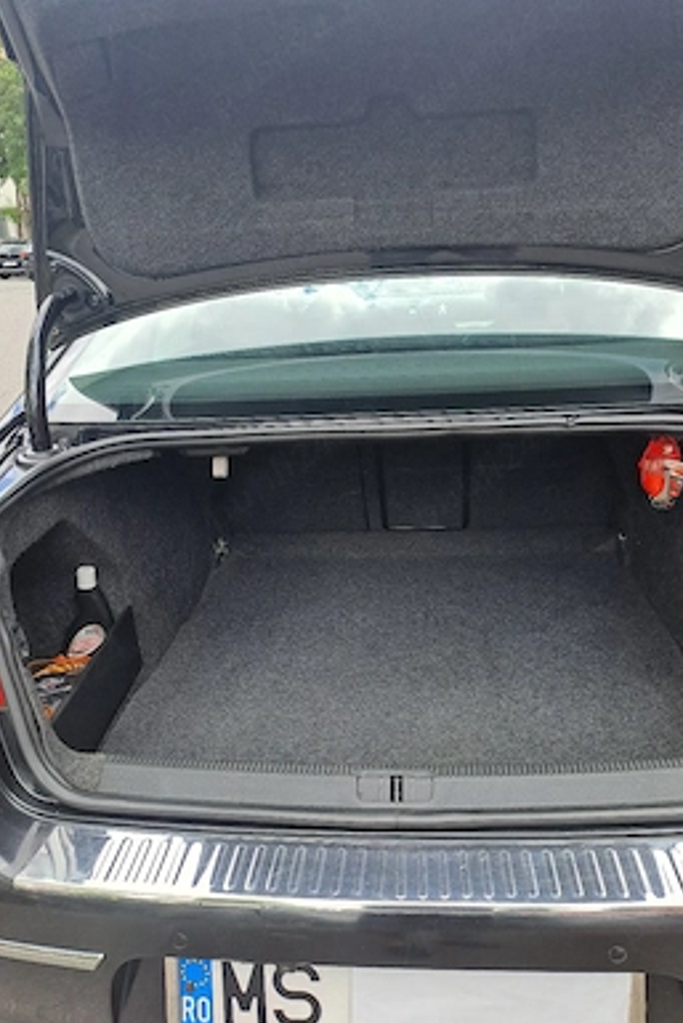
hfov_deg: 48.0
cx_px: 345
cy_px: 497
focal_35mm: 27
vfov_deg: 67.3
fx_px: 768
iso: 32
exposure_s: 1/208
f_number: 1.8
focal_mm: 4.65
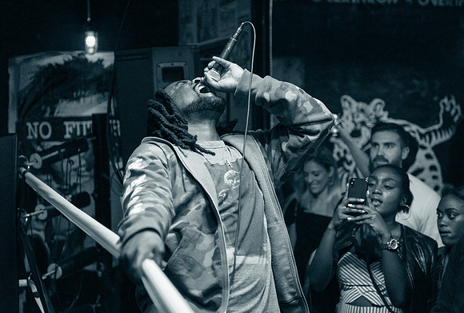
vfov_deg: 24.2
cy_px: 156
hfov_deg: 35.3
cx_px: 234
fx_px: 729
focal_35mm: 56
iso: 5000
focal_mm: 56
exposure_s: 1/320
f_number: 2.8
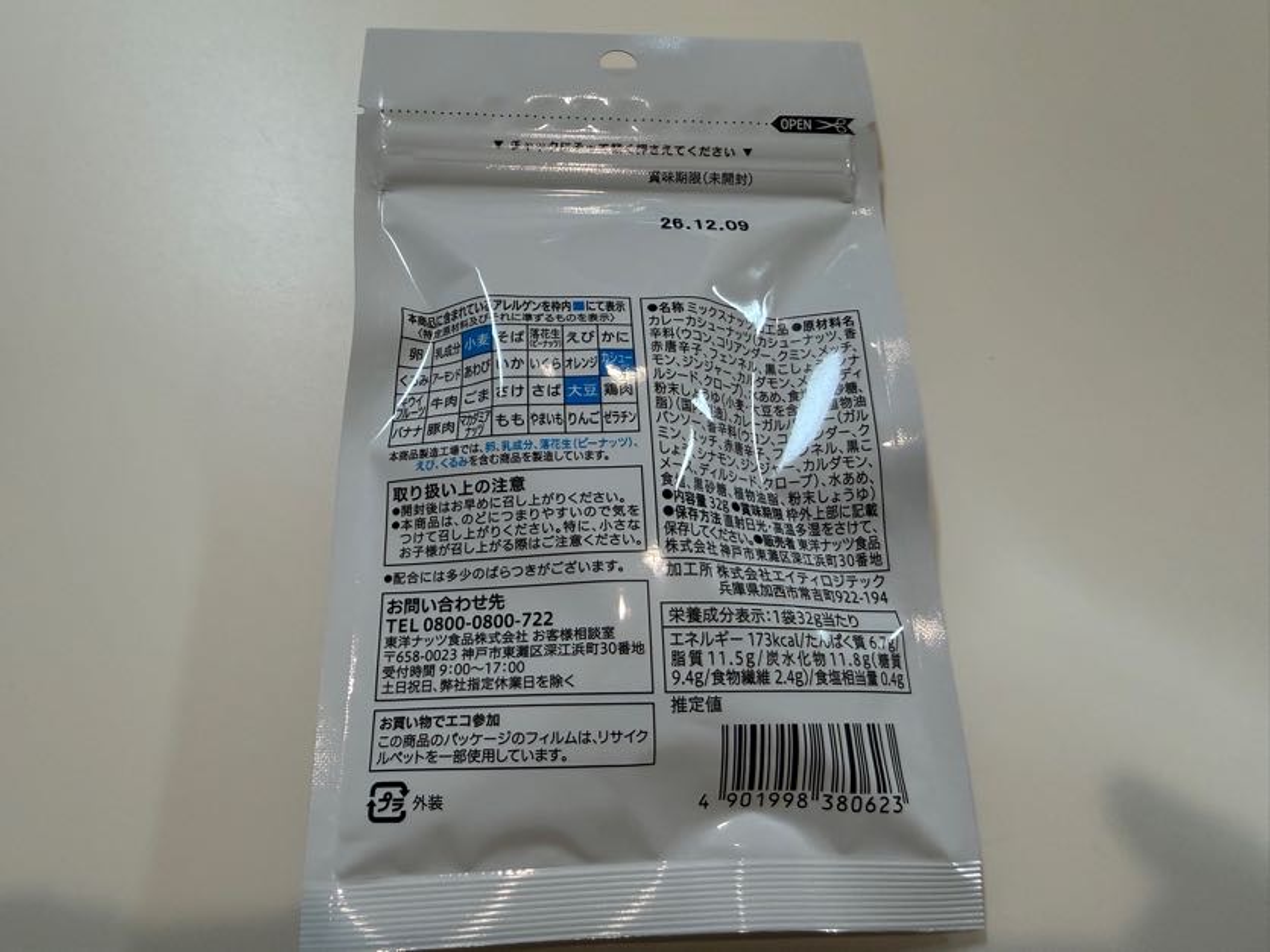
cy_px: 476
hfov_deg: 71.6
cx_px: 635
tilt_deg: -69.5
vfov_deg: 56.8
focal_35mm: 24
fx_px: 881
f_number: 2.2
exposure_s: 1/100
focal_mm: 2.22
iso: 320
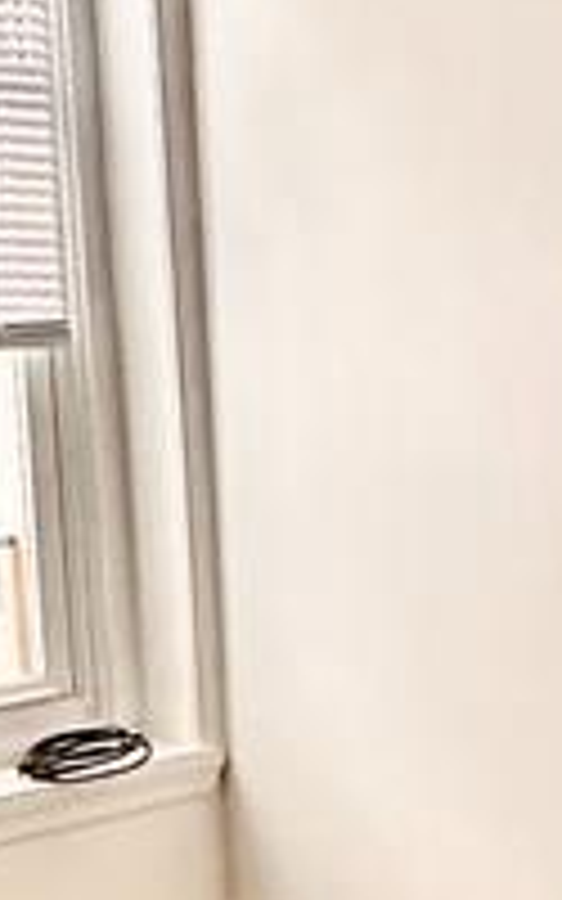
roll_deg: +1.2
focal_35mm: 114
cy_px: 1026
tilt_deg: -16.0
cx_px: 620
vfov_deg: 17.6
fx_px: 2794
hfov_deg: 11.3
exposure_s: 1/120
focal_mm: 2.22
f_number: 2.2
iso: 250
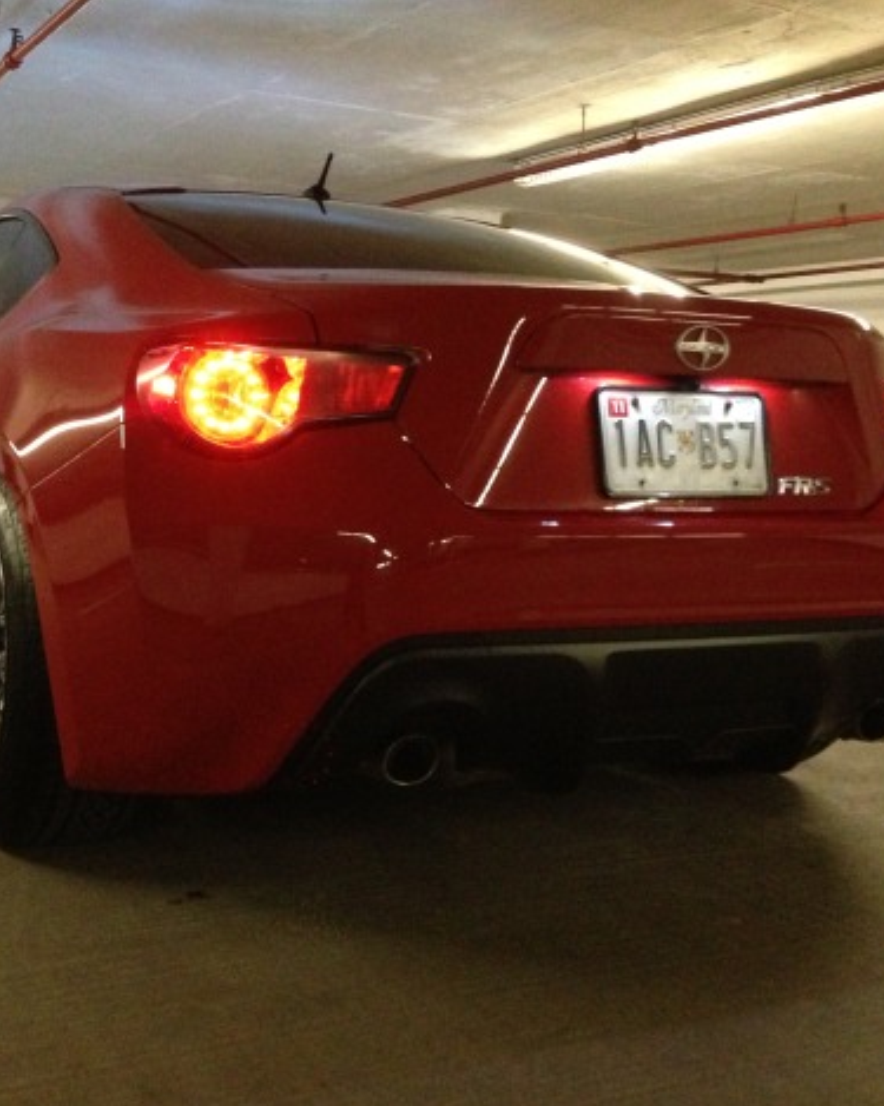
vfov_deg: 42.0
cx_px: 314
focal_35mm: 44
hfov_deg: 33.9
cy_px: 564
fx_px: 1439
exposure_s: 1/15
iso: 800
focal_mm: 4.13
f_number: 2.4
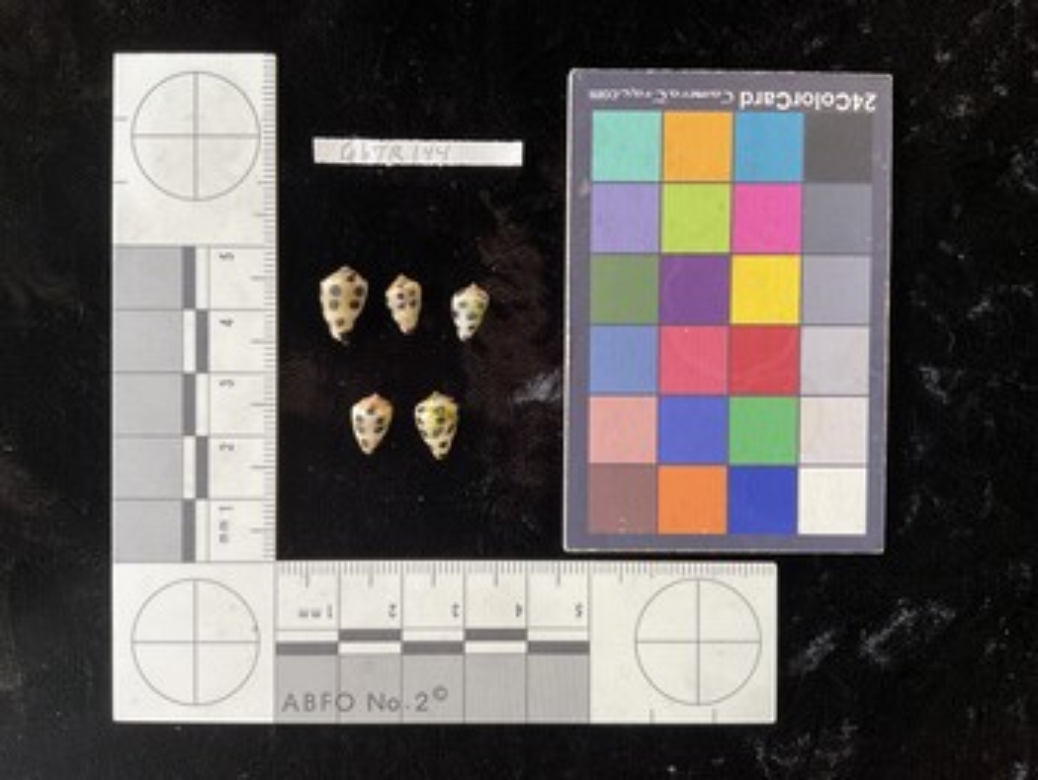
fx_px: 870
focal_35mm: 29
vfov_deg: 48.3
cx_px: 519
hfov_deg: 61.6
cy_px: 390
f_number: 1.8
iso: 40
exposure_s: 1/60
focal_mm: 3
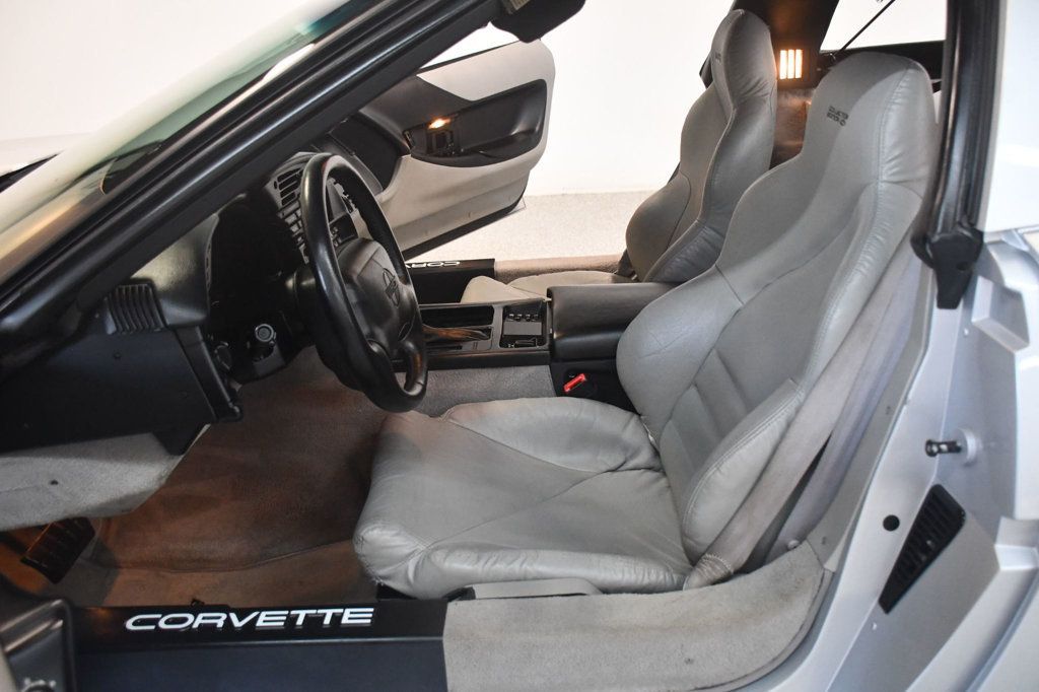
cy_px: 346
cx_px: 520
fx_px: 952
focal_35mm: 33
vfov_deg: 39.9
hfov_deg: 57.2
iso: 3200
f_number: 3.5
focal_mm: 22
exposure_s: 1/125
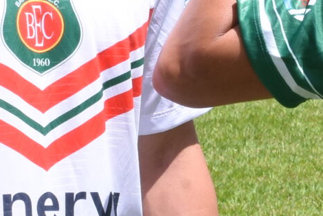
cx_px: 293
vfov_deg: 3.7
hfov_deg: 5.6
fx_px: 3301
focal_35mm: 368
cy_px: 64
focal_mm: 45
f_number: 18
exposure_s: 1/250
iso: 500
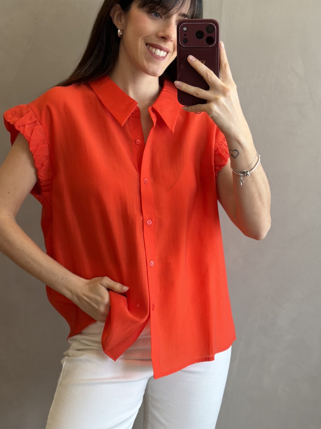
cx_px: 133
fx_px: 730
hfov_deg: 24.8
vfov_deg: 32.6
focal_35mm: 59
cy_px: 168
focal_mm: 6.76
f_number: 1.78
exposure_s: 1/115
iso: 100
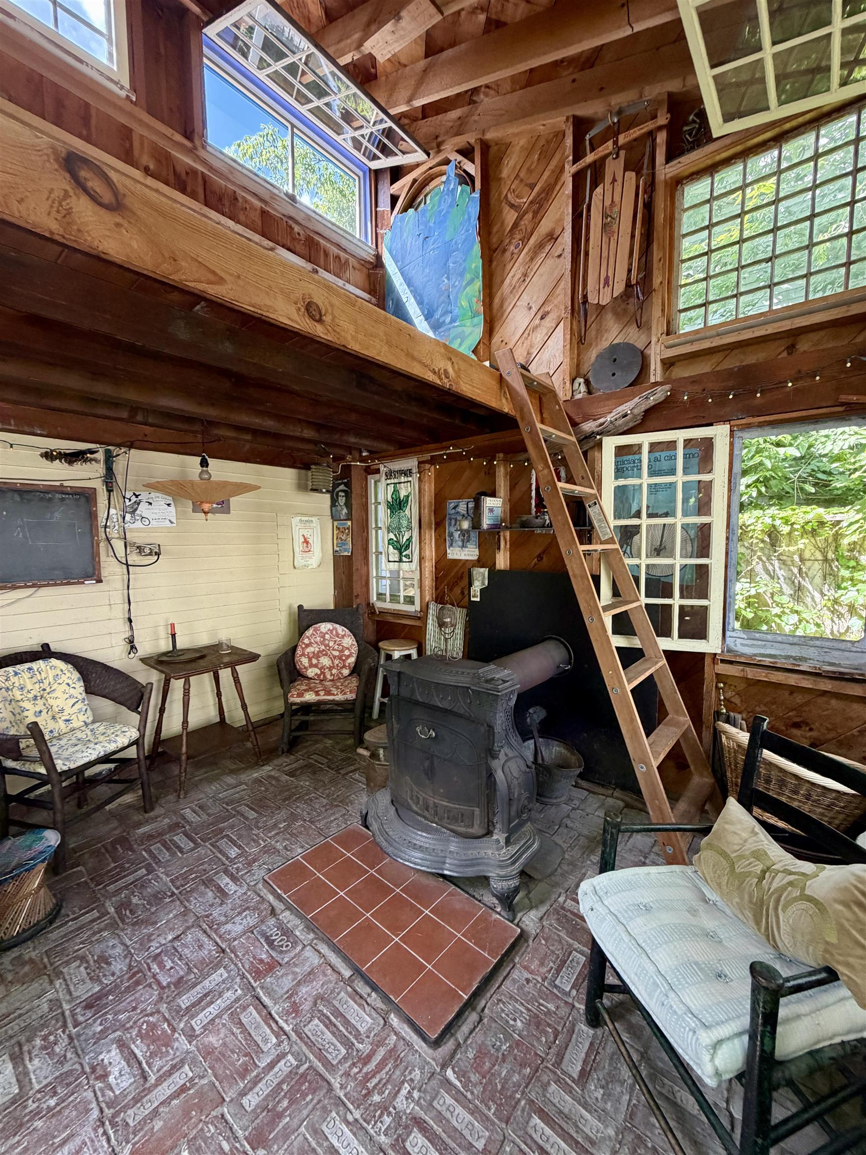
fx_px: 467
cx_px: 433
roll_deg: +0.5
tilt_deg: -5.0
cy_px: 578
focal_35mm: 14
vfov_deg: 102.1
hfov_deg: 85.7
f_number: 2.2
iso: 320
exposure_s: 1/121
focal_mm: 2.22
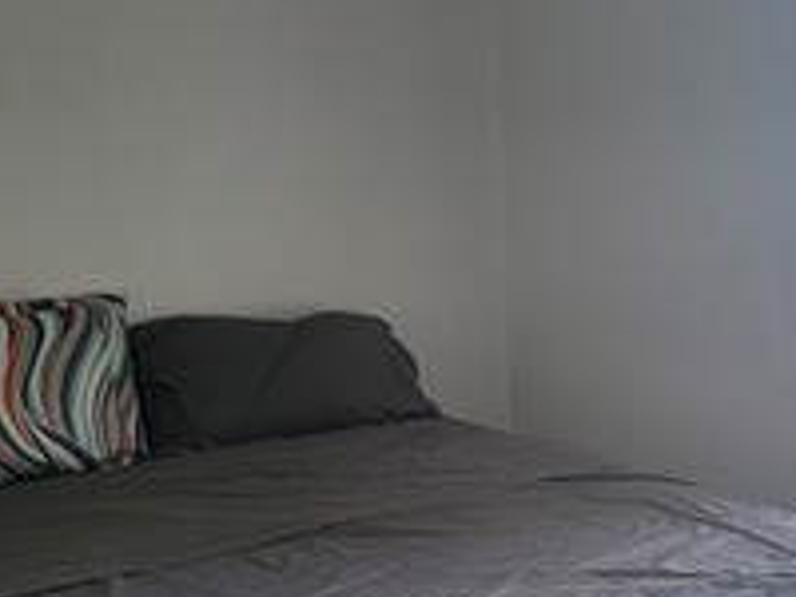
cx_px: 591
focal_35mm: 80
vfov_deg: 18.3
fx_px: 1840
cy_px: 438
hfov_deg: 24.2
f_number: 1.8
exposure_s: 1/120
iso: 200
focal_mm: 6.7
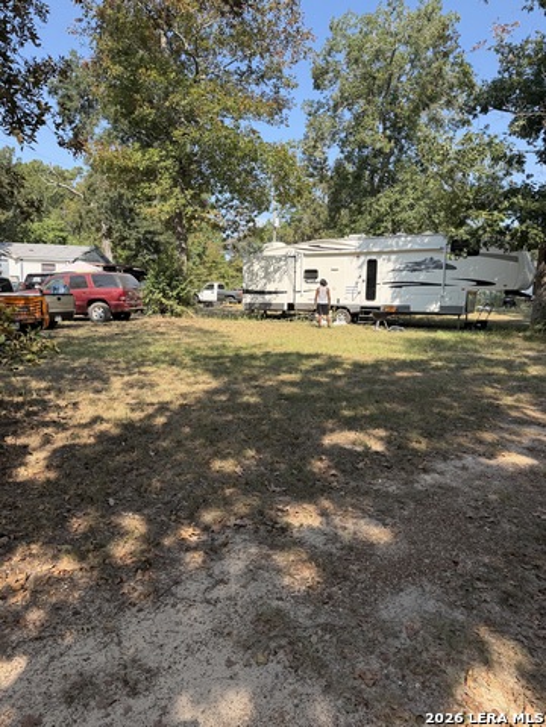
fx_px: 505
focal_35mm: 24
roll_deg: -3.8
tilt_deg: -8.4
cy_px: 364
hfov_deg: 56.8
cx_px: 273
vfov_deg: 71.6
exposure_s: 1/1770
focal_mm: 6.76
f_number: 1.78
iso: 100
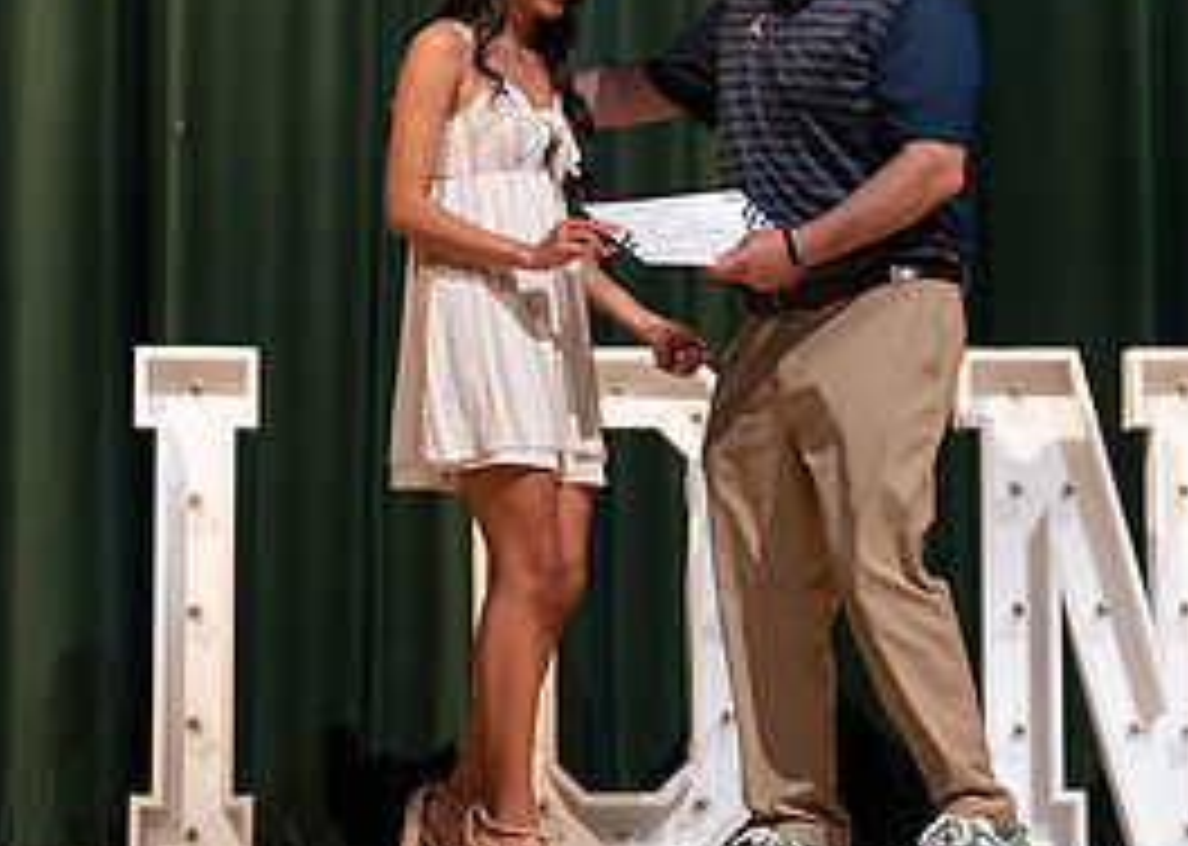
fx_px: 3977
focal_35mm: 118
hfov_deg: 17.0
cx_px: 644
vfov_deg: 12.1
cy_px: 369
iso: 640
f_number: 1.2
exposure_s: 1/320
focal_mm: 50
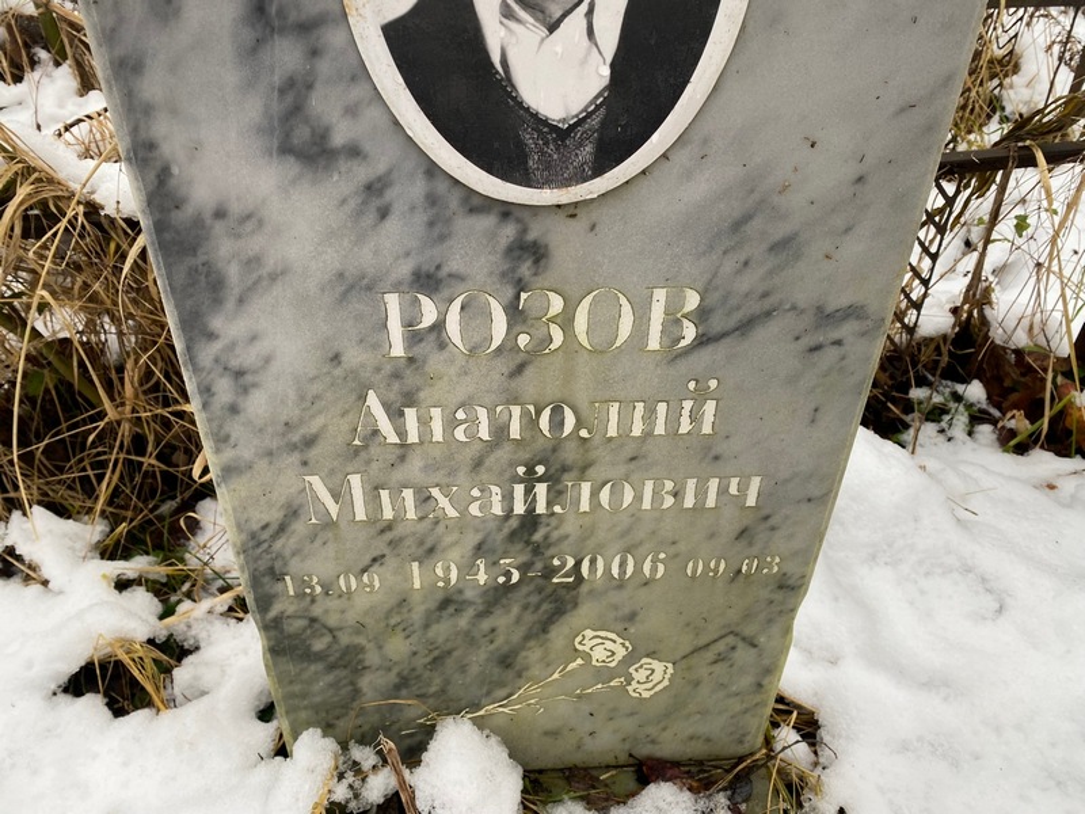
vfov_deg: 53.1
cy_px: 407
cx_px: 542
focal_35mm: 26
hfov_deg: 67.3
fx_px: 815
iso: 40
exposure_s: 1/122
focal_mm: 4.25
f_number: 1.8
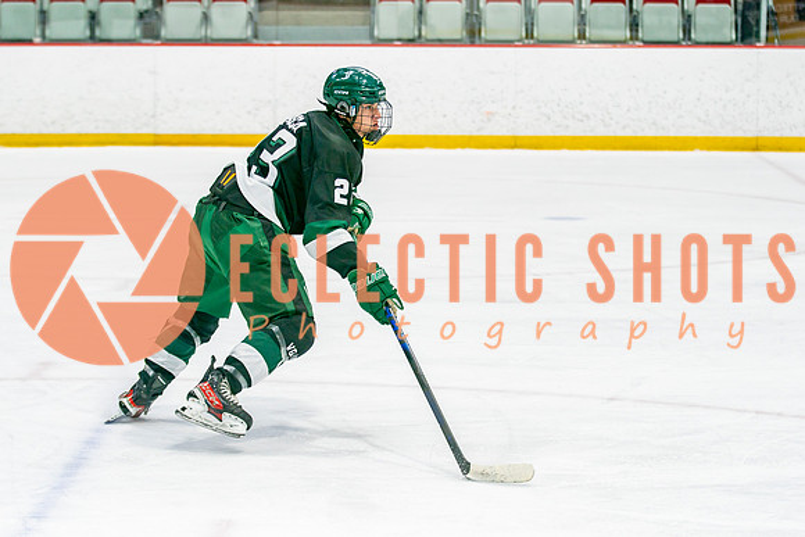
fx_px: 2994
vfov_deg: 10.2
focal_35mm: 134
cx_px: 327
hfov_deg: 15.3
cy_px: 216
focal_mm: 88
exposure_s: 1/640
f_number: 3.2
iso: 500
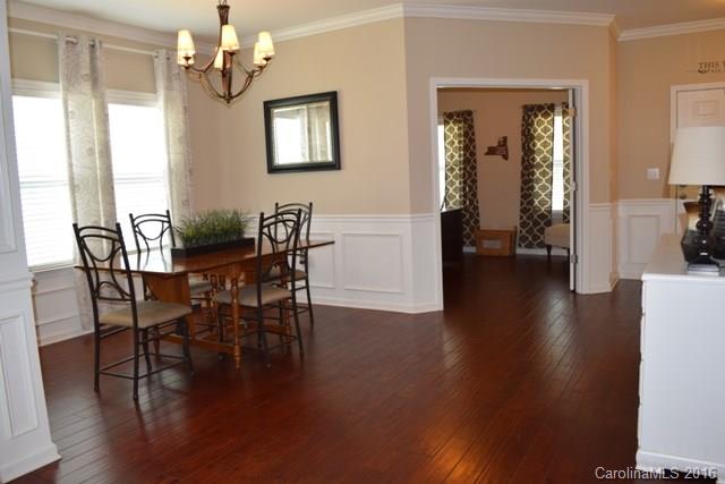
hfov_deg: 67.4
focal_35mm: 27
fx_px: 544
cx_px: 362
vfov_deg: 48.0
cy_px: 242
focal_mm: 18
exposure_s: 1/100
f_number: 5
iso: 800
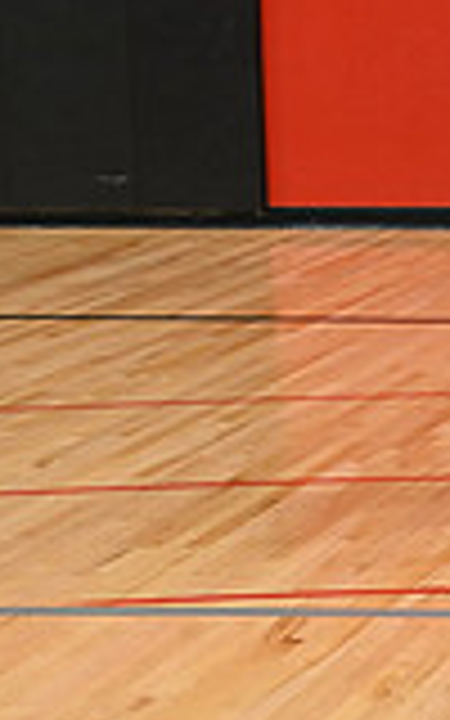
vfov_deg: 19.2
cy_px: 135
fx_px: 2100
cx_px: 1251
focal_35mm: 107
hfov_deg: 9.9
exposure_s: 1/60
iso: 800
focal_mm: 29
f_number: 4
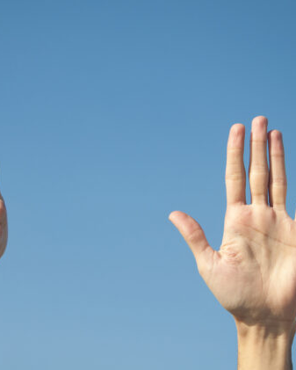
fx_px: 1357
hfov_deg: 12.4
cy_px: 186
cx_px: 122
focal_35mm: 124
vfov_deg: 15.5
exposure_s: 1/800
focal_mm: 58
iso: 200
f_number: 8
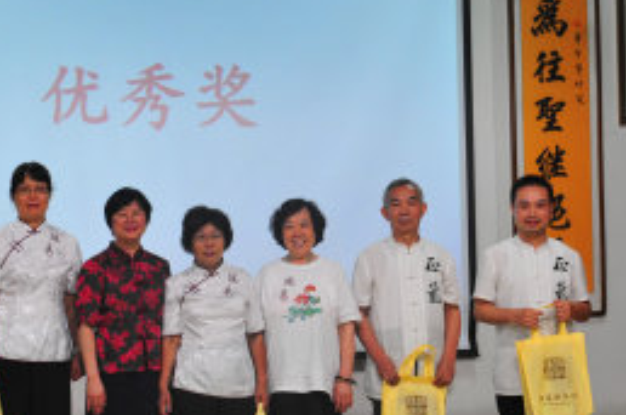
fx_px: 1336
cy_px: 244
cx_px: 99
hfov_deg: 25.8
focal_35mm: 77
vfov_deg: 17.6
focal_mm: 27
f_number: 4
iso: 500
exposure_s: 1/60
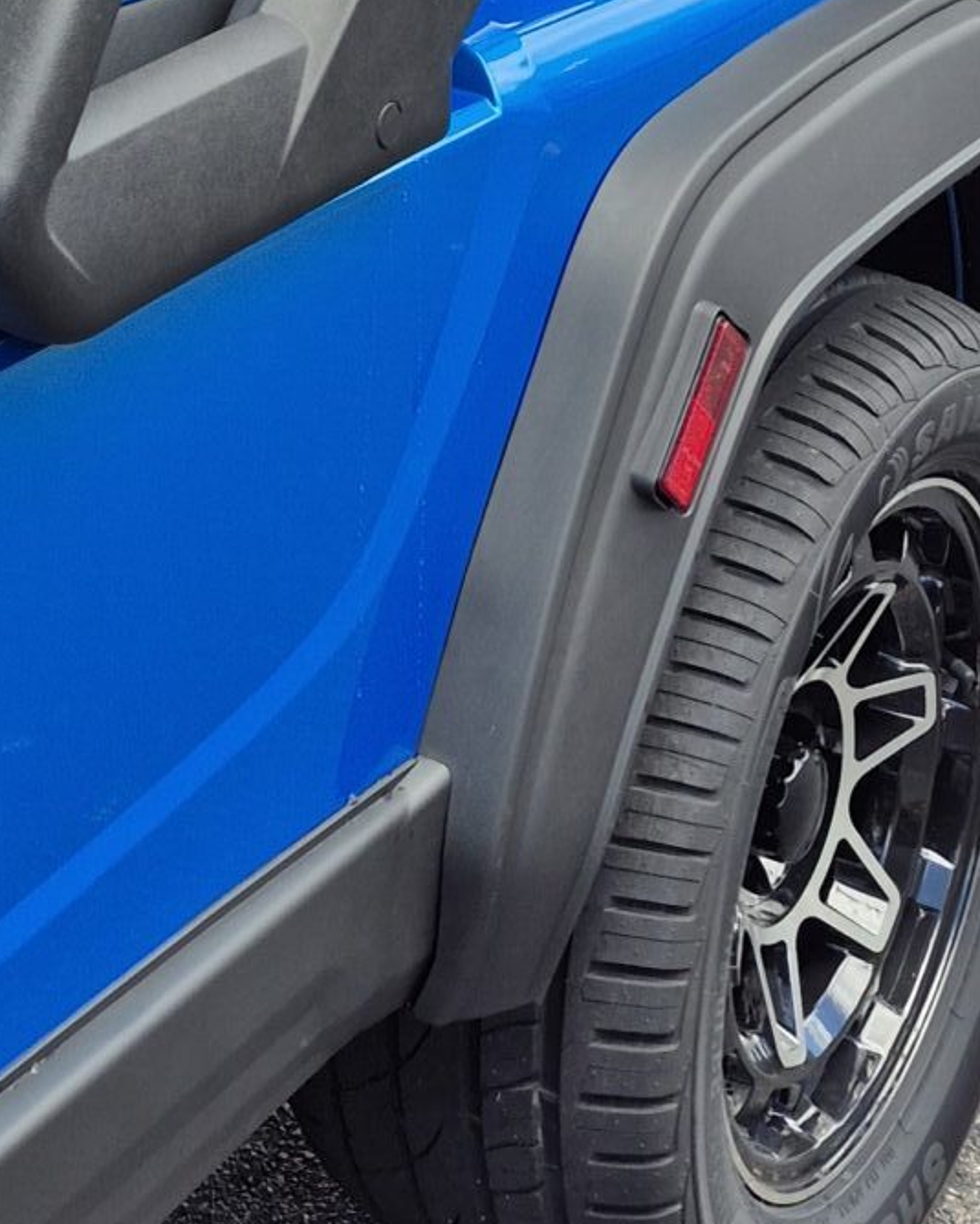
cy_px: -537
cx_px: -187
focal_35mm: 86
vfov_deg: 19.7
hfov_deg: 17.1
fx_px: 3116
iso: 25
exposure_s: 1/944
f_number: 1.8
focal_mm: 5.4
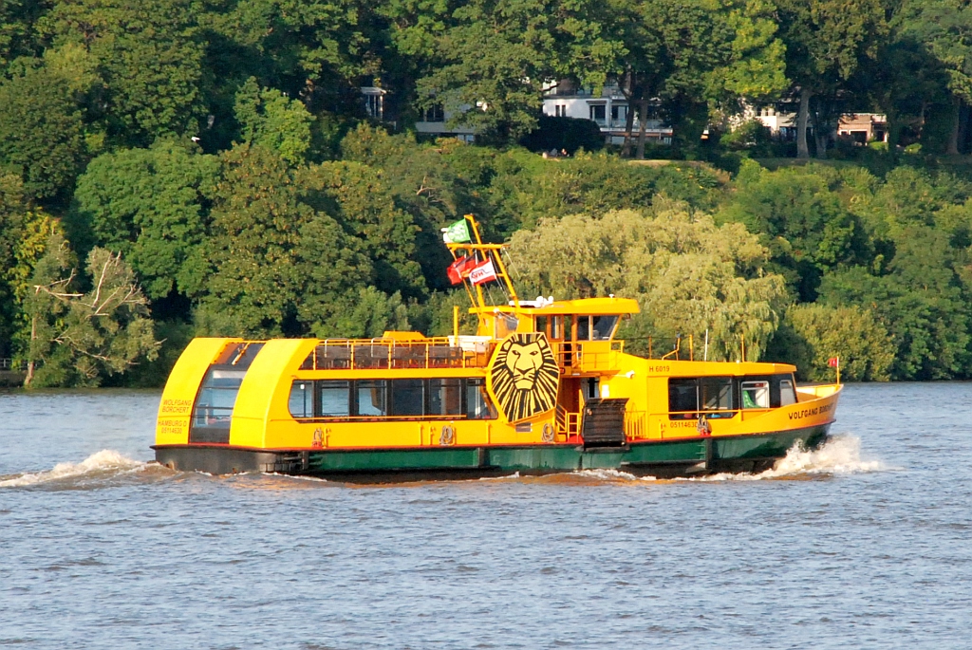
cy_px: 325
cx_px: 486
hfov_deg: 10.1
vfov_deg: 6.8
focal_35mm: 202
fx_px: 5473
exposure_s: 1/1250
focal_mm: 135
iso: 1000
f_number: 9
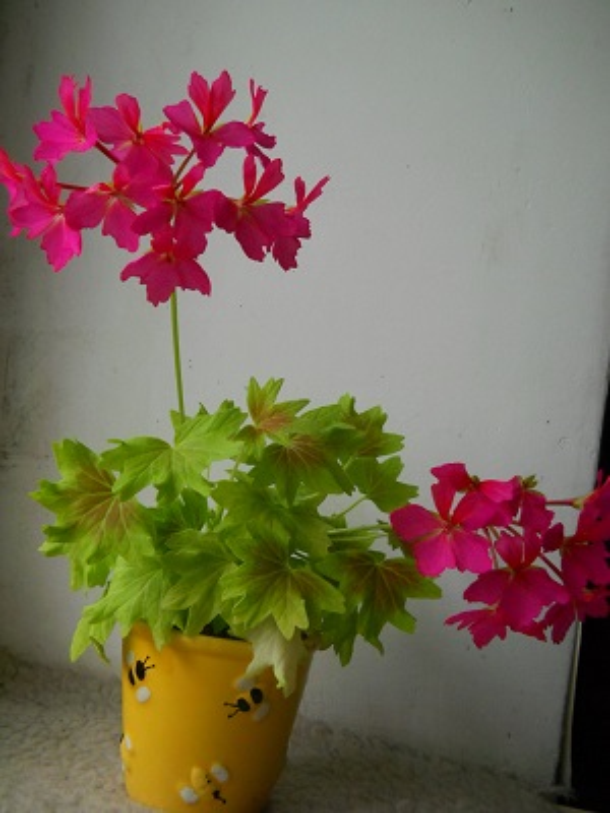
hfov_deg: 35.1
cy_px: 406
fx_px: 963
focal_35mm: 41
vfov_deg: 45.8
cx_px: 305
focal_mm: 6.72
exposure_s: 1/30
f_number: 3.1
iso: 400
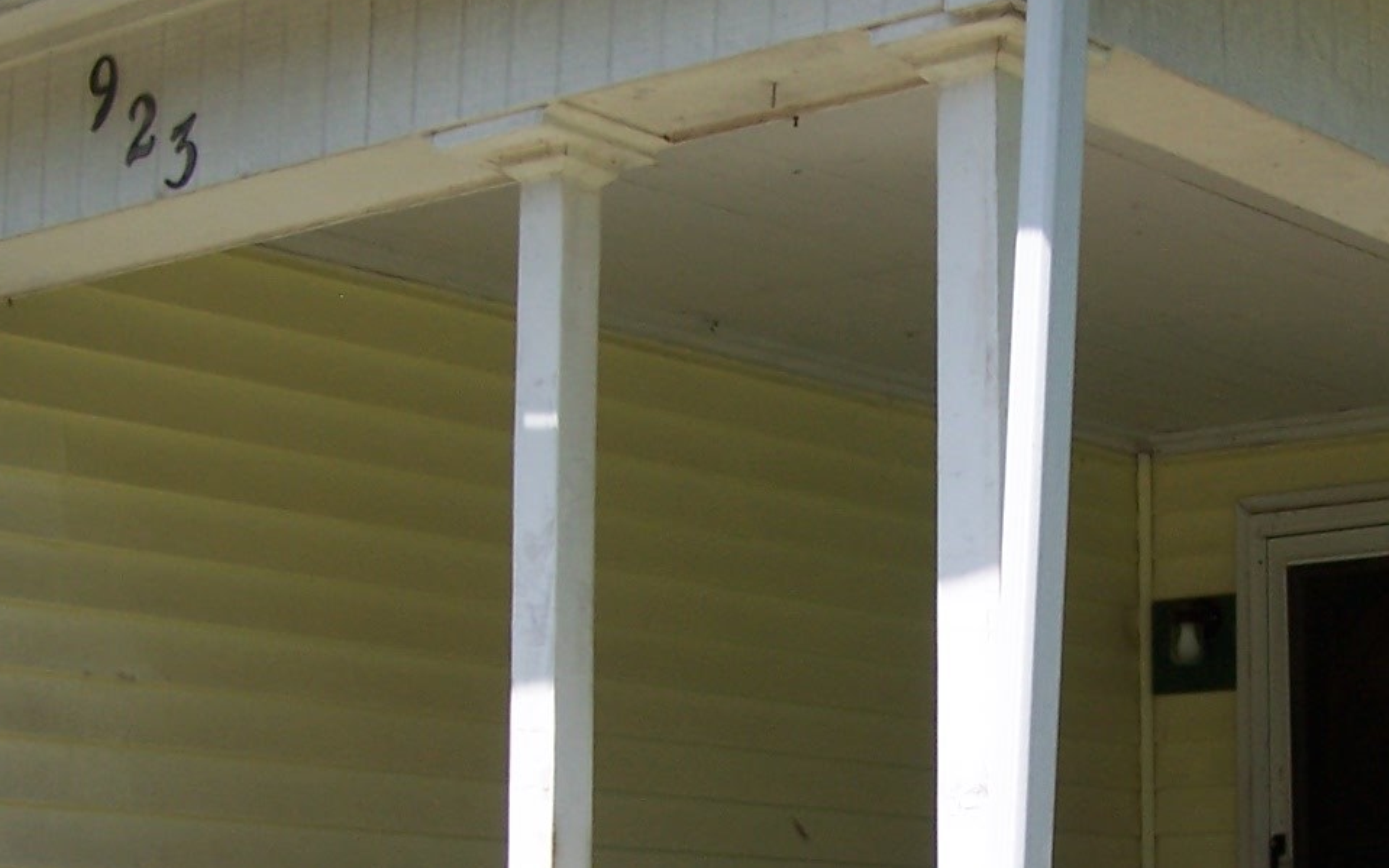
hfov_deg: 23.8
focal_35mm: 86
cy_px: 771
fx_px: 3256
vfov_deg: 15.0
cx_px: 1043
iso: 80
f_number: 2.8
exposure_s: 1/800
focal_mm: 6.3
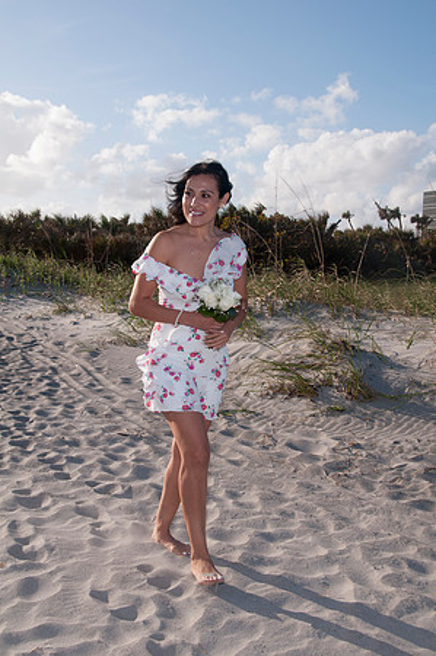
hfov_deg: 28.0
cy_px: 328
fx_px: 874
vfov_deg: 41.2
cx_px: 218
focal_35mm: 48
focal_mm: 32
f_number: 9
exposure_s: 1/250
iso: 100
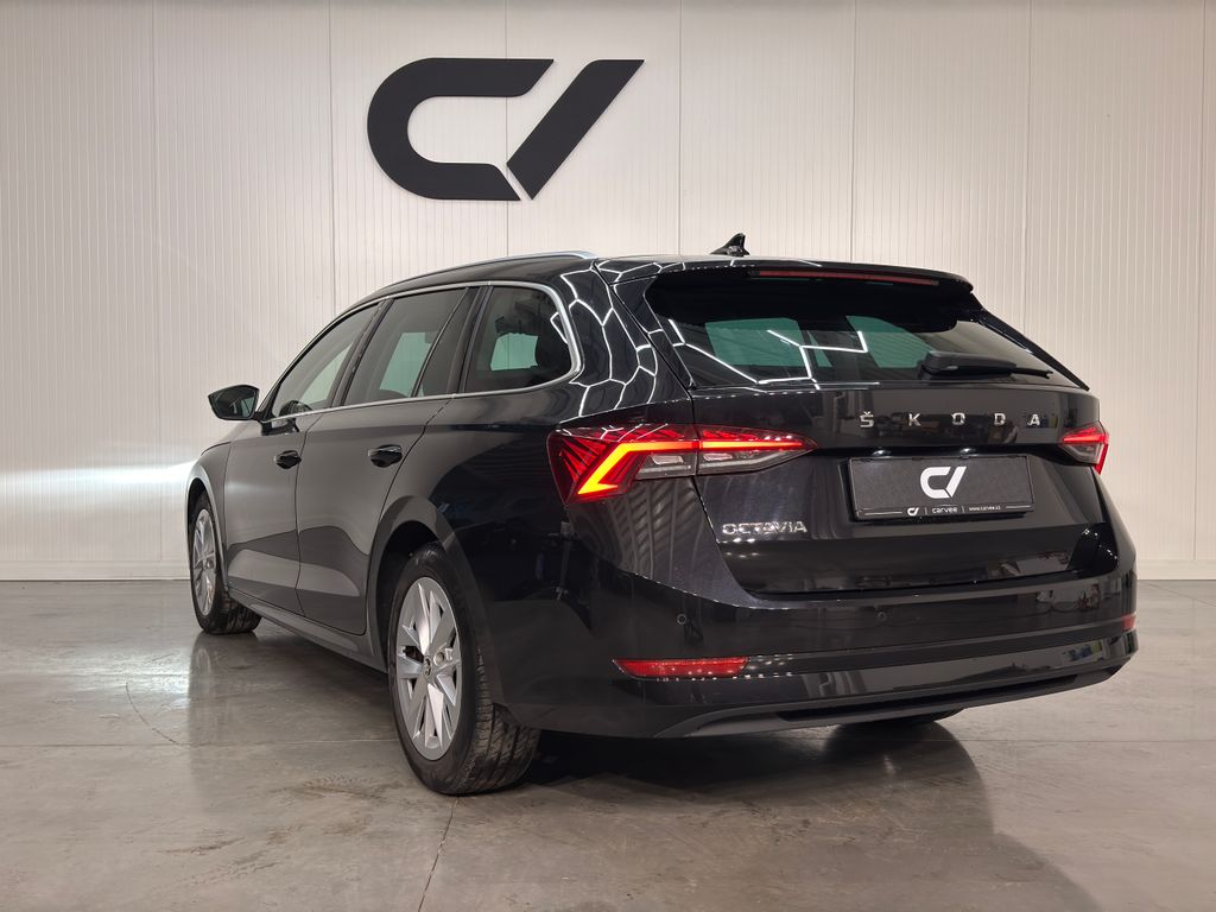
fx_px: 1265
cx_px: 608
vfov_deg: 39.7
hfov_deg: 51.4
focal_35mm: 36
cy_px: 456
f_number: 1.78
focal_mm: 6.76
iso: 50
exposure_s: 1/100
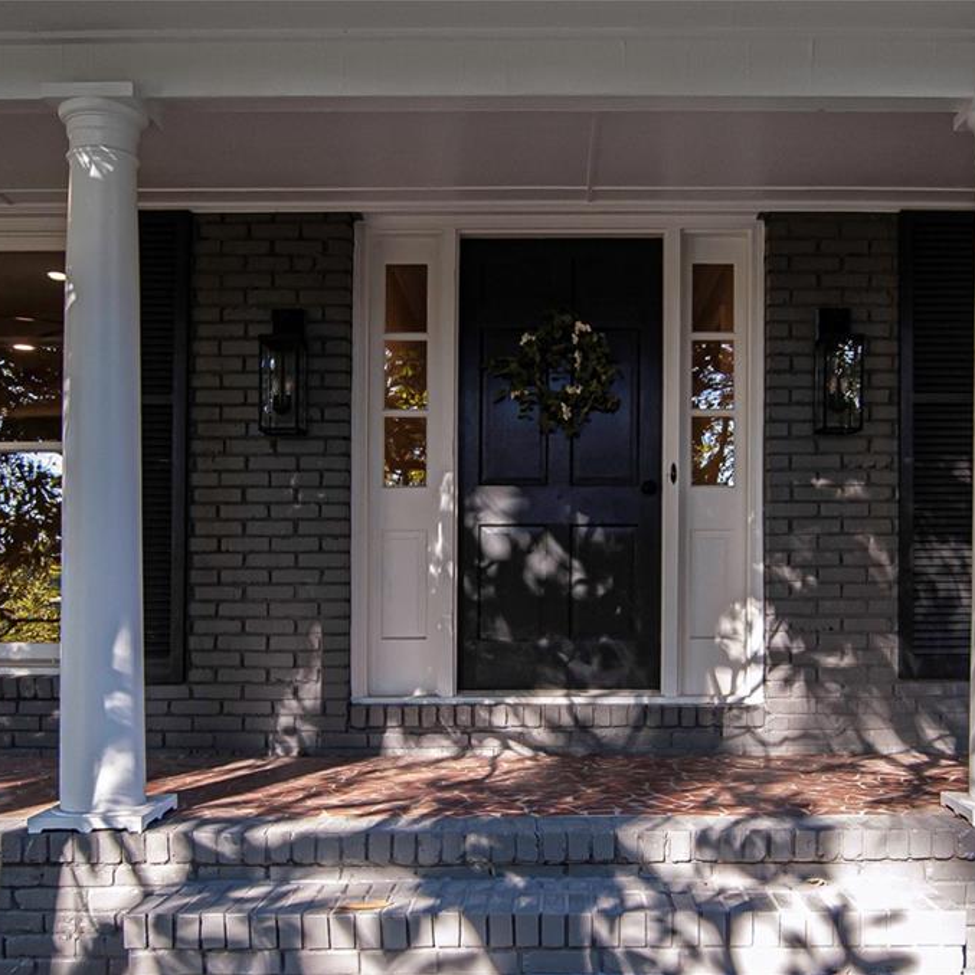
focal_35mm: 77
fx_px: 2454
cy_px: 488
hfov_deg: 22.5
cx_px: 557
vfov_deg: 22.5
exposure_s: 1/180
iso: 800
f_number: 8
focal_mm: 40
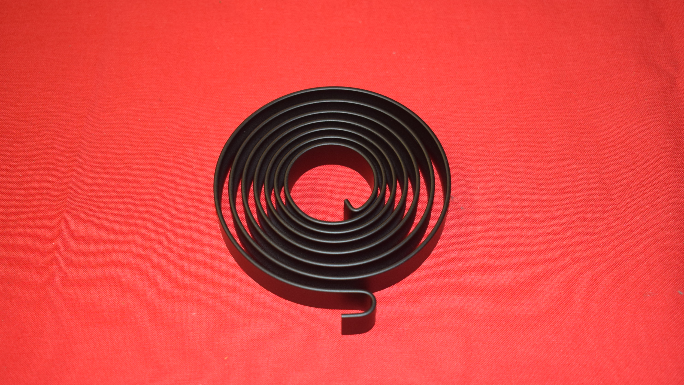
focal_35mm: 54
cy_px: 211
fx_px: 979
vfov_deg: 22.2
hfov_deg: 38.5
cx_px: 341
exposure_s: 1/60
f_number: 5
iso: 800
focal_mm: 34
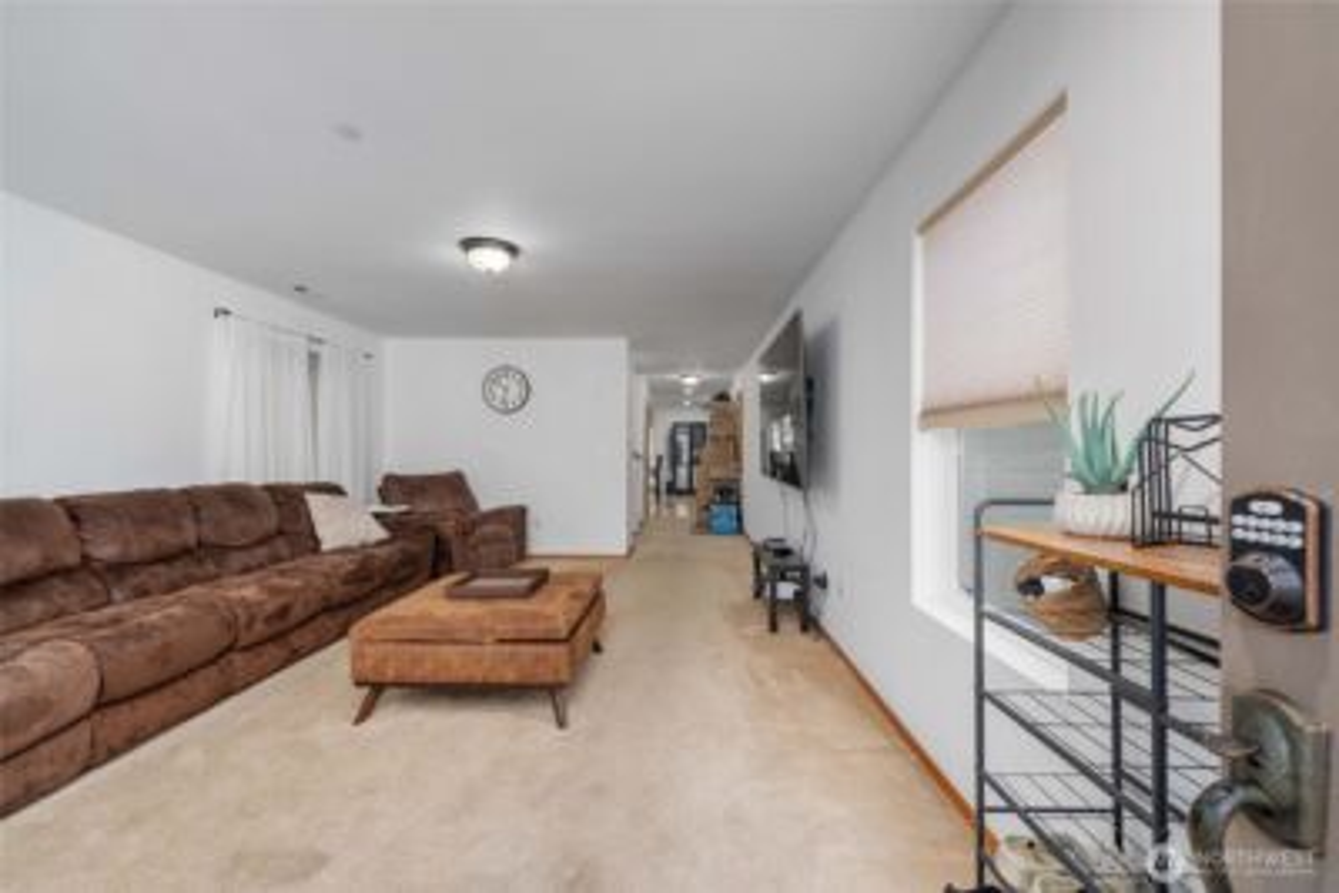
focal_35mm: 14
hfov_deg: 104.2
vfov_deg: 81.3
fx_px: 521
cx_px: 670
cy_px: 446
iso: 1000
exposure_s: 1/5
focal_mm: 14
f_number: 7.1
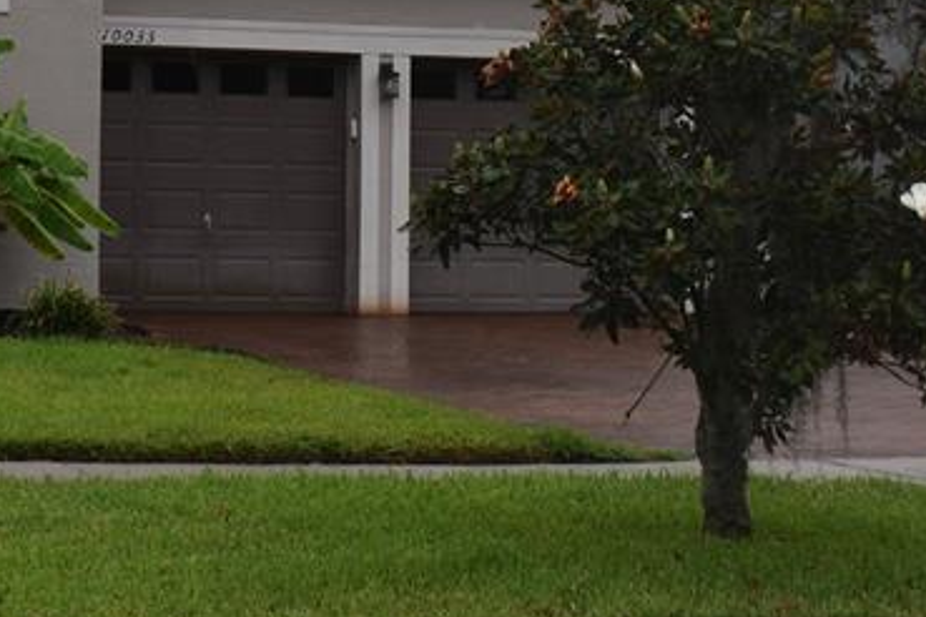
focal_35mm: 112
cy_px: -20
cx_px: -93
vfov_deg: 12.0
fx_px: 2891
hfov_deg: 17.6
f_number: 8
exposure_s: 1/250
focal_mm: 27
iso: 200
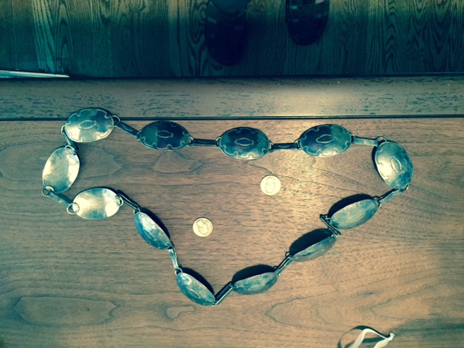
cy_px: 174
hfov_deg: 61.7
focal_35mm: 29
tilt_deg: -79.5
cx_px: 232
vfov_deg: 48.2
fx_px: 389
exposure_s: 1/15
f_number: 2.2
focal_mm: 4.15
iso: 400
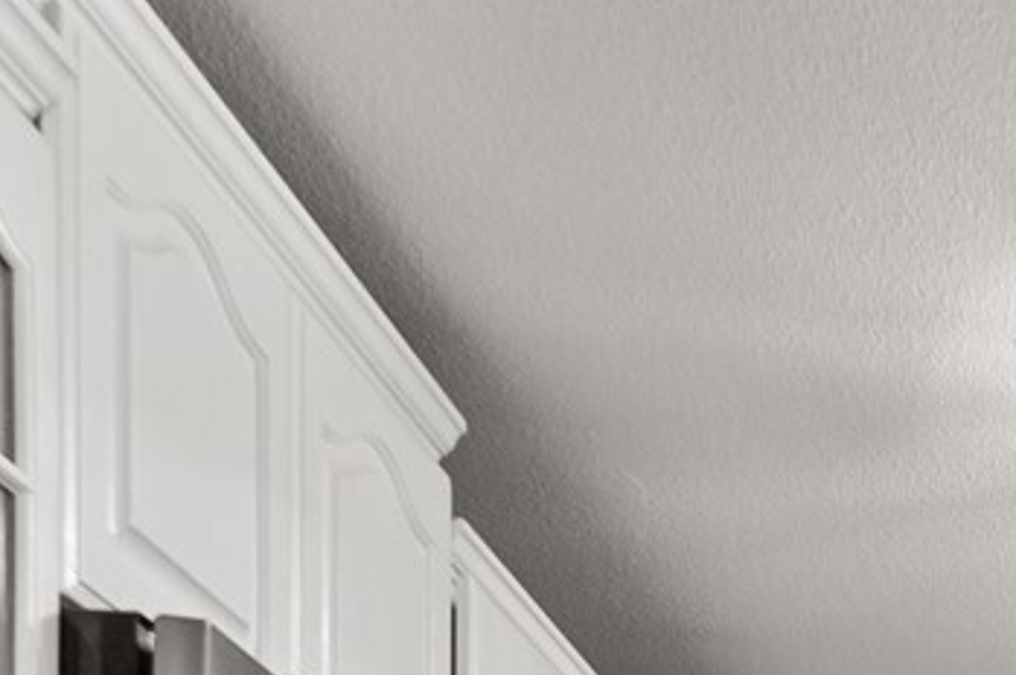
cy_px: 1584
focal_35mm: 73
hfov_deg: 23.3
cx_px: 1440
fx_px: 2058
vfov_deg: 13.8
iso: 320
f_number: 5.6
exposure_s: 1/5
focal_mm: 10
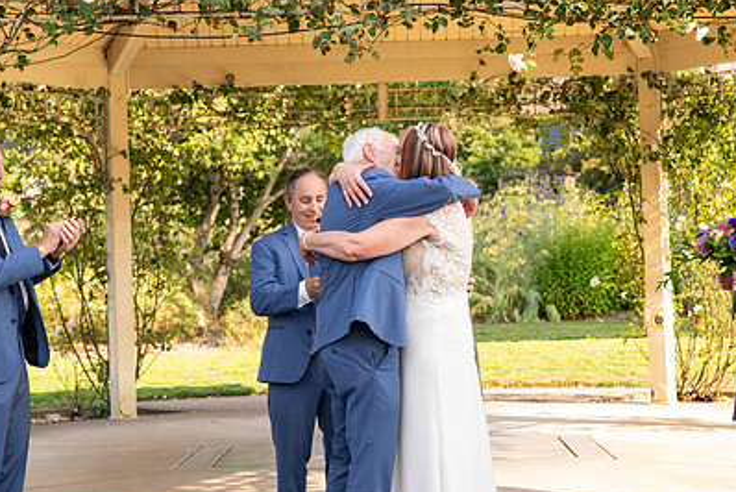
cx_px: 362
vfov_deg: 13.4
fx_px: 2087
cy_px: 191
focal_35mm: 102
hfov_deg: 20.0
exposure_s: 1/400
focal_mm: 70
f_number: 5.6
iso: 640
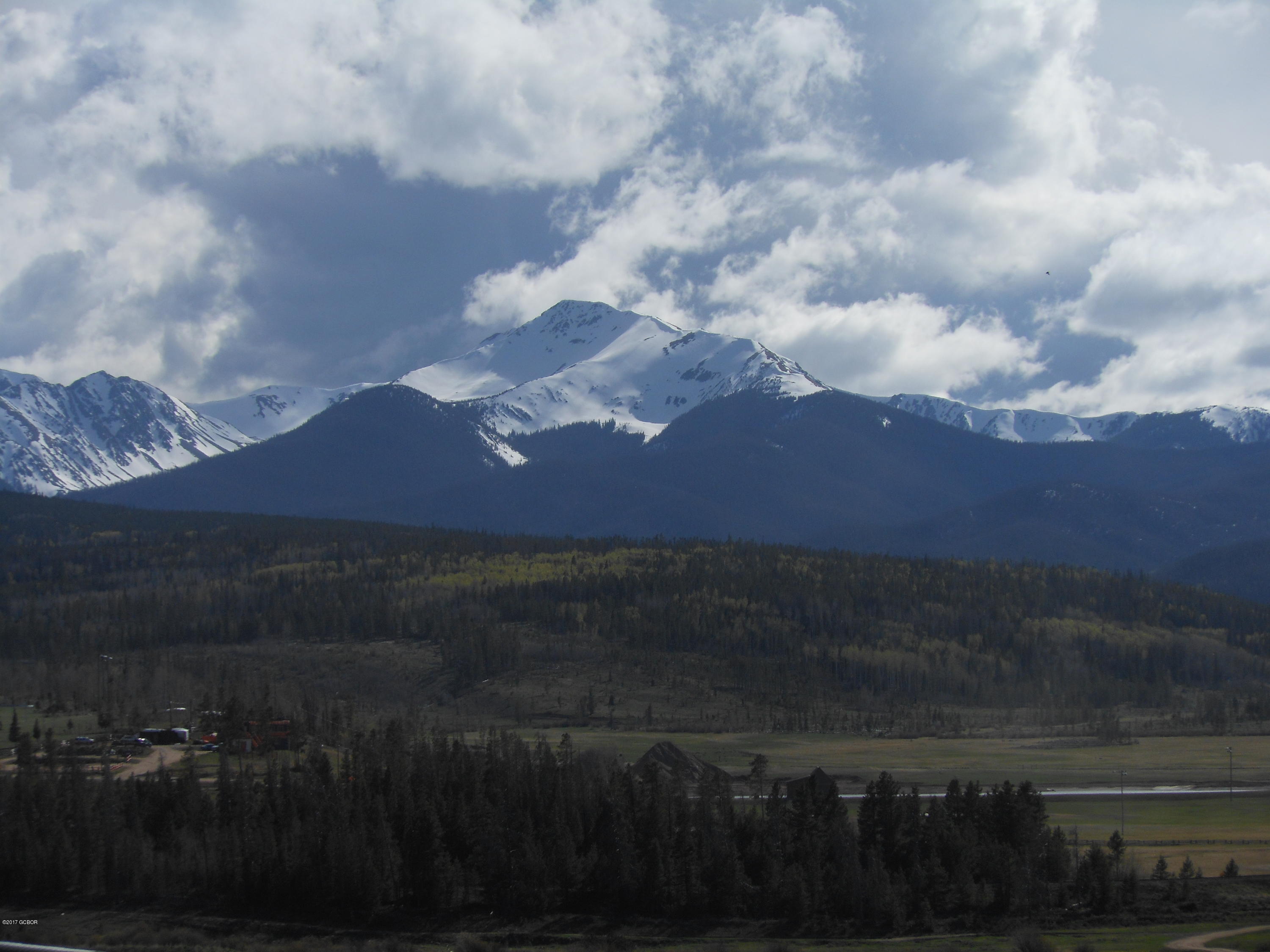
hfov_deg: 14.0
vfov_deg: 10.5
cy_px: 476
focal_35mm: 141
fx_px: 5173
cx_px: 635
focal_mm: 25.3
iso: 80
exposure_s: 1/1250
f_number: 5.5
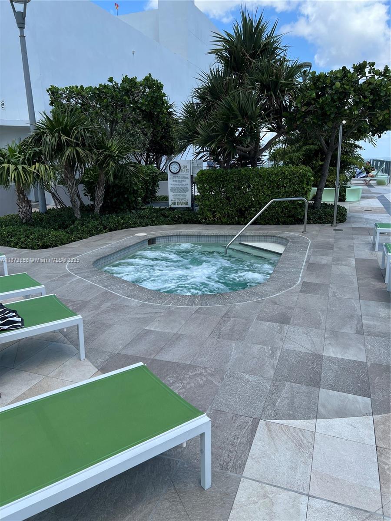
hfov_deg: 53.1
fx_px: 392
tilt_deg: -13.5
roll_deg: +1.6
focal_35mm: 26
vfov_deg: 67.3
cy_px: 260
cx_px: 196
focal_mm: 5.7
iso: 50
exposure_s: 1/2762
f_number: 1.5
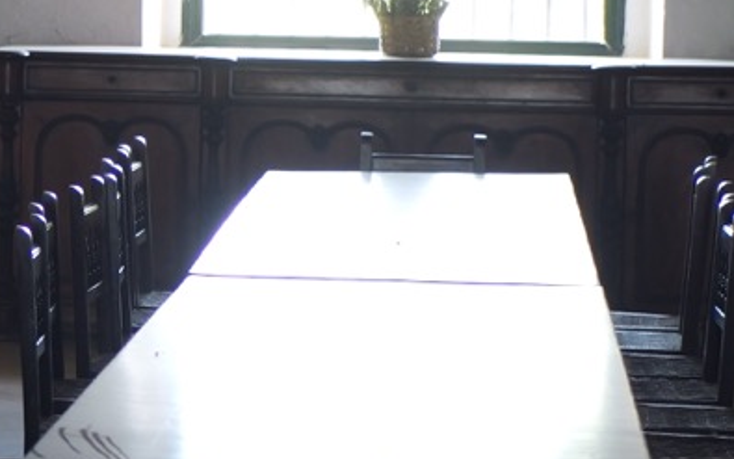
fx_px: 3441
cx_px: -374
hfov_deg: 11.6
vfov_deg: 7.6
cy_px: 120
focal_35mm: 172
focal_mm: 25
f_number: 1.8
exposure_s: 1/60
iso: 400
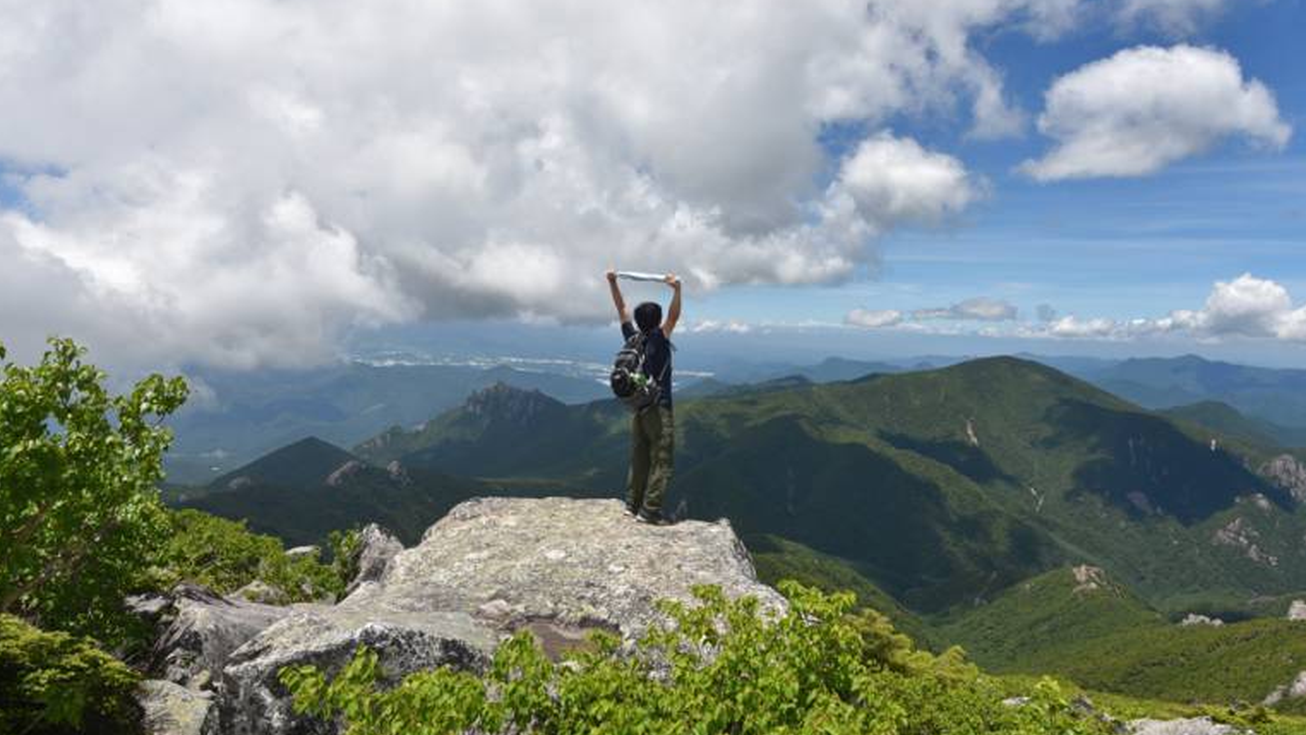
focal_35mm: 22
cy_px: 329
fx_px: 762
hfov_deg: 81.2
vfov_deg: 51.4
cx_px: 675
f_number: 11
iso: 250
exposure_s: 1/500
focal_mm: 20
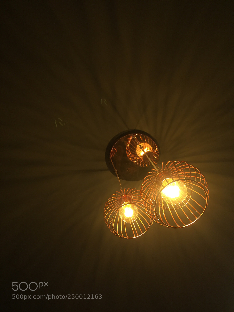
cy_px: 156
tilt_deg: +70.2
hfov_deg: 48.2
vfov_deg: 61.7
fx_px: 261
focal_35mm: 29
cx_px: 117
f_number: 2.2
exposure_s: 1/33
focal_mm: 4.15
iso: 50
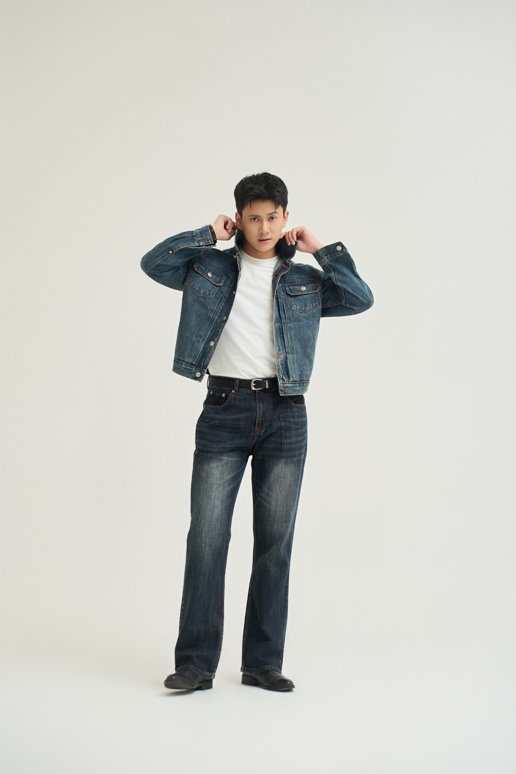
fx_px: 1612
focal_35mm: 75
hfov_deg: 18.2
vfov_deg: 27.0
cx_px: 258
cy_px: 387
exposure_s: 1/160
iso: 250
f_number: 4.5
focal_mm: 75
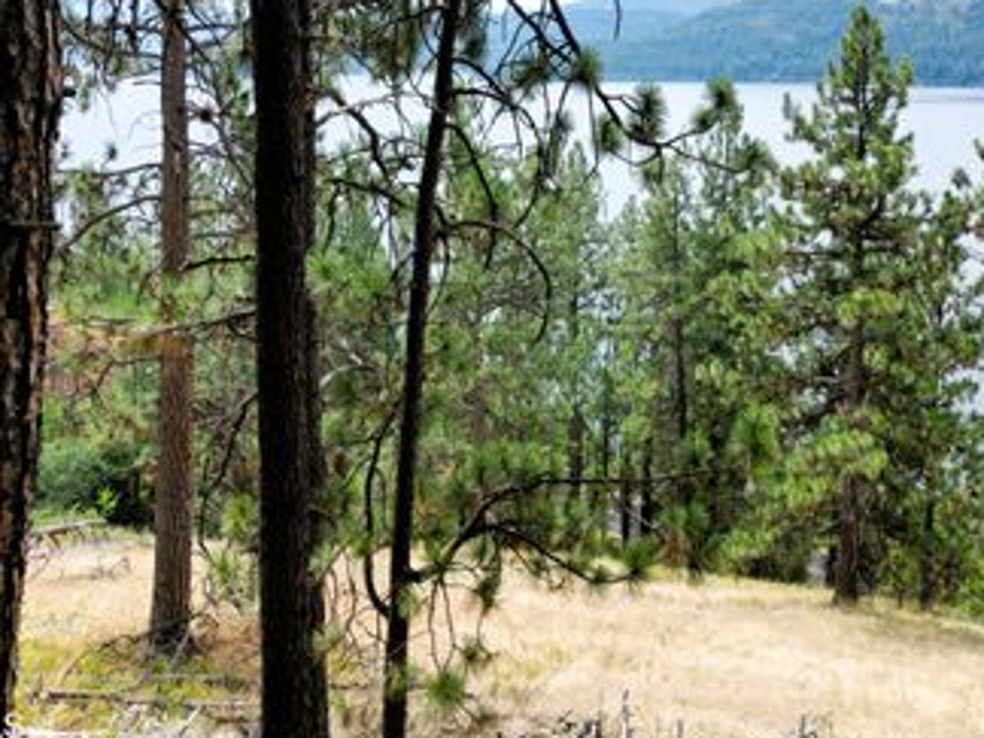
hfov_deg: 50.1
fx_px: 1052
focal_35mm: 37
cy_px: 208
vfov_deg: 37.9
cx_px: 507
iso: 110
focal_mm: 6.72
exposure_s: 1/2500
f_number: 1.7
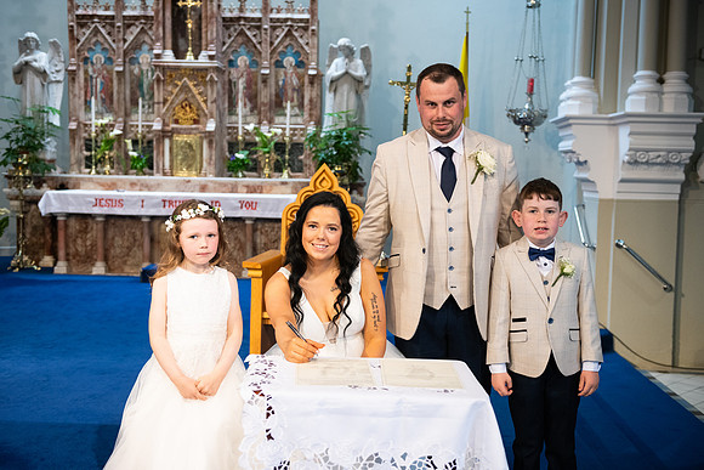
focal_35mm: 40
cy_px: 235
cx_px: 352
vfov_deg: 33.4
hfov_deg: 48.4
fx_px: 782
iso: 1000
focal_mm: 40
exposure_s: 1/160
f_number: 3.5
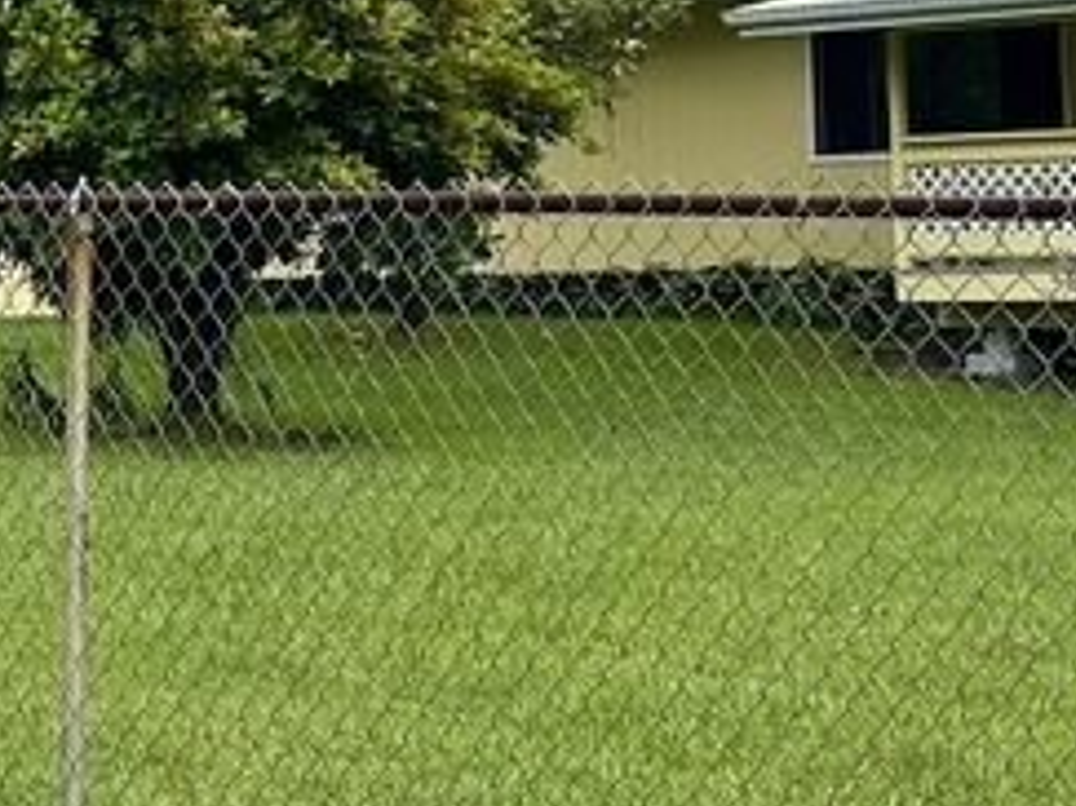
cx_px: 399
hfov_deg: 19.4
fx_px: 3138
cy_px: -244
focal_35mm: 101
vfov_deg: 14.1
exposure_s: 1/1692
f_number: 1.78
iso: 80
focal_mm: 6.86
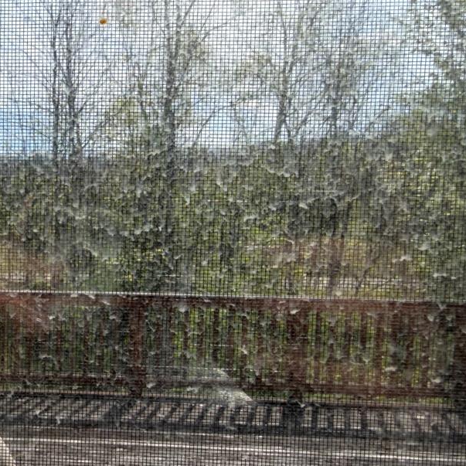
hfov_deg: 43.2
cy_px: 258
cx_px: 73
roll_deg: -1.1
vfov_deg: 46.0
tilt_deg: -4.0
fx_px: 548
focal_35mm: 36
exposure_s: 1/777
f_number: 2.2
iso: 32
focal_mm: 2.22
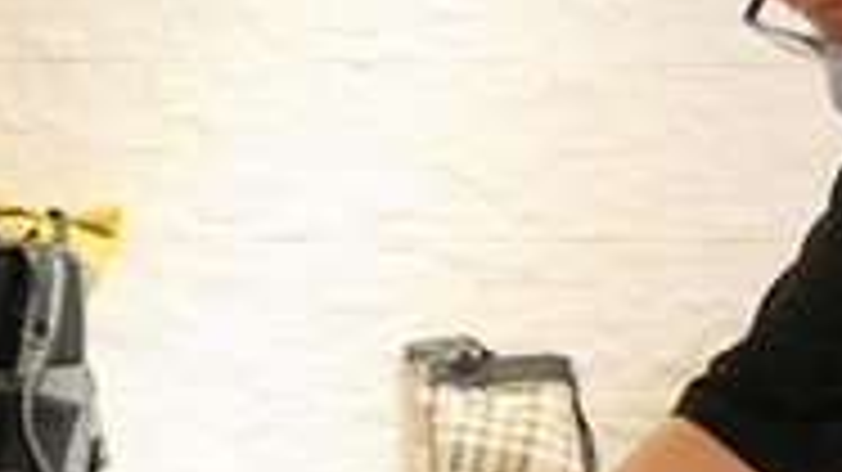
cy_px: 915
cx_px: -108
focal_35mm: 174
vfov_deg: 6.8
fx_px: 3883
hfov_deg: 12.2
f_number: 4
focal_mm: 31
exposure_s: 1/30
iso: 1600
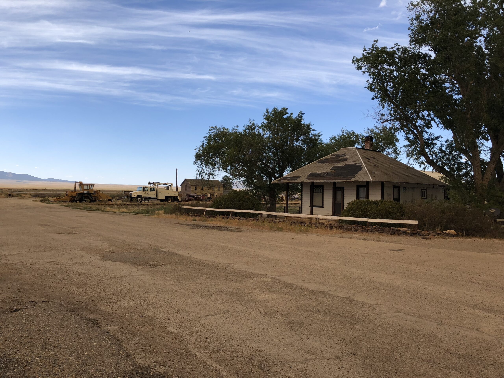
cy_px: 189
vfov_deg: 49.7
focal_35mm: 28
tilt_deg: +2.7
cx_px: 252
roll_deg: -0.6
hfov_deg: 63.4
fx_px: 408
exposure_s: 1/1429
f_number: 1.8
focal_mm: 3.99
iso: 20
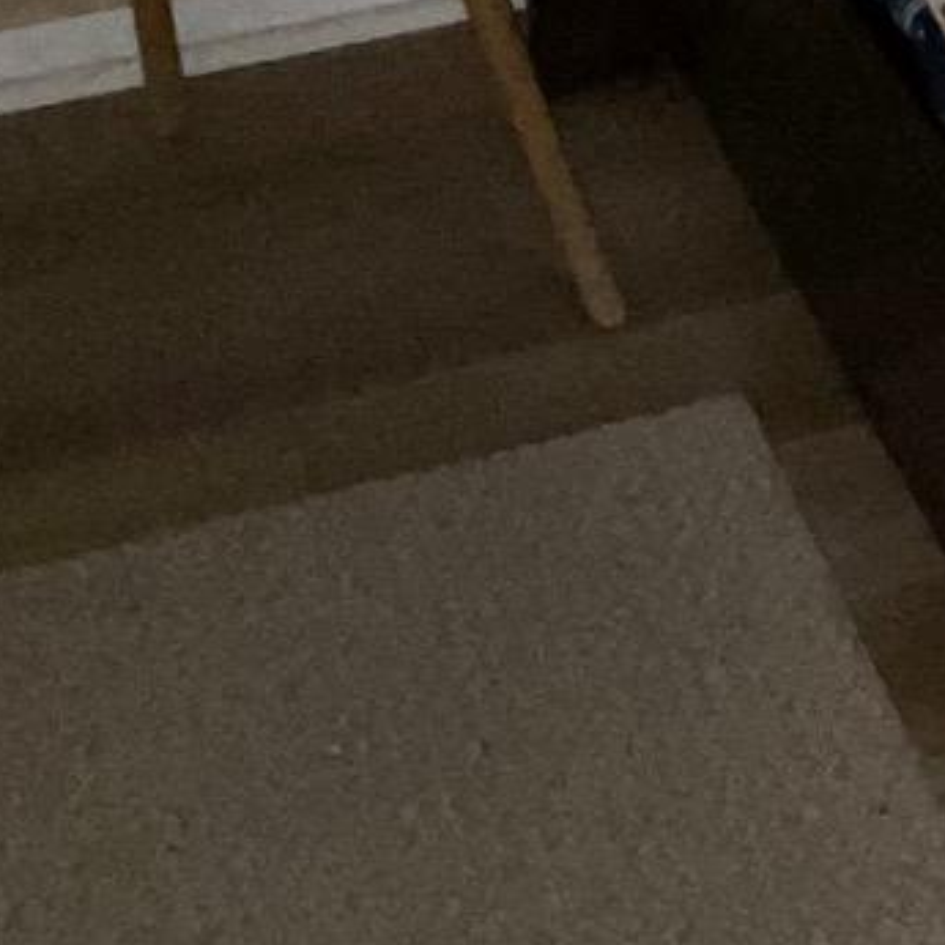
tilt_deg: -16.7
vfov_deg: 10.9
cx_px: 2435
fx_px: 4695
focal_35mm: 152
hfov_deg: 9.8
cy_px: -671
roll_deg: +0.7
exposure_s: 1/32
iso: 100
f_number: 1.8
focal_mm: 3
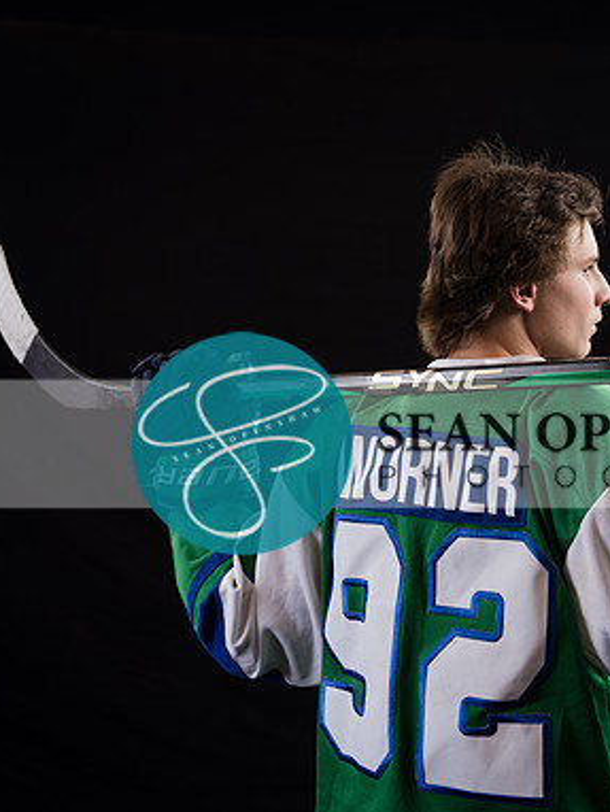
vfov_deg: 31.2
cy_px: 405
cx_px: 489
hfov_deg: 23.3
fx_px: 1455
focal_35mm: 62
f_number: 3.2
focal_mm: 42.5
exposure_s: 1/160
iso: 80
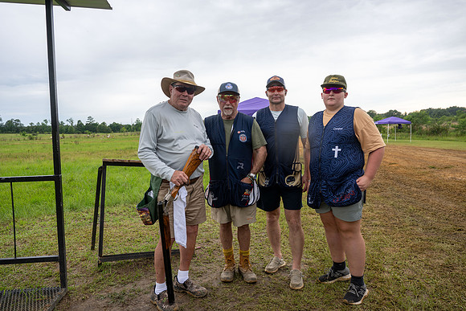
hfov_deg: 71.5
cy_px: 156
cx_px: 233
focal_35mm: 25
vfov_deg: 51.3
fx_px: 324
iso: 90
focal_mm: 25
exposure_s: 1/100
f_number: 5
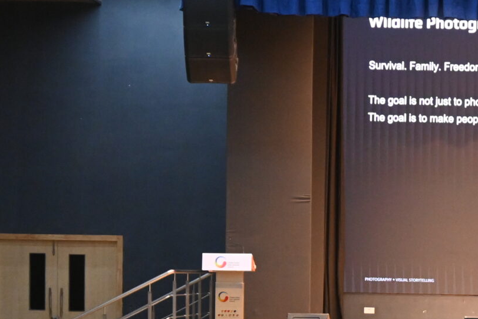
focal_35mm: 142
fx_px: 1886
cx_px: 489
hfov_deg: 14.2
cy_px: 364
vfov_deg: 9.6
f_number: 4.8
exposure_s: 1/125
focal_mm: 30
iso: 2000
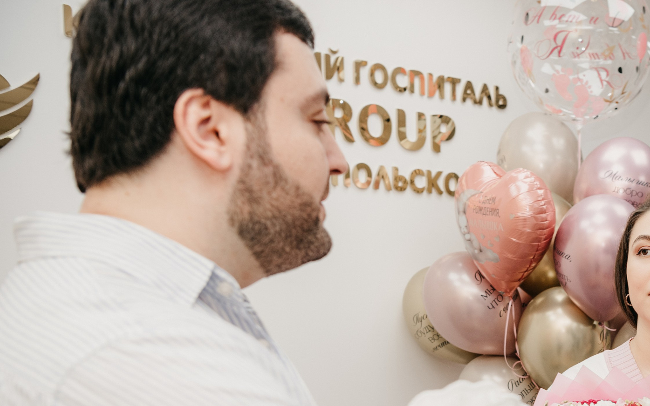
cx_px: 595
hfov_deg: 33.1
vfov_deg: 21.6
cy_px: 397
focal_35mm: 58
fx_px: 1027
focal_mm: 31
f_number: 4
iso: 320
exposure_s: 1/160
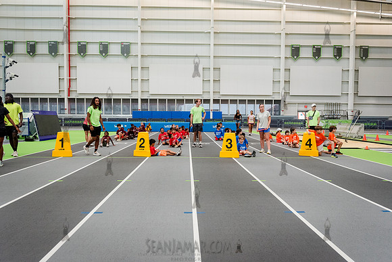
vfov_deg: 49.6
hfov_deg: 69.4
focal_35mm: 26
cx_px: 196
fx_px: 283
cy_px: 131
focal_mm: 26
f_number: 4
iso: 6400
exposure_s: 1/1000
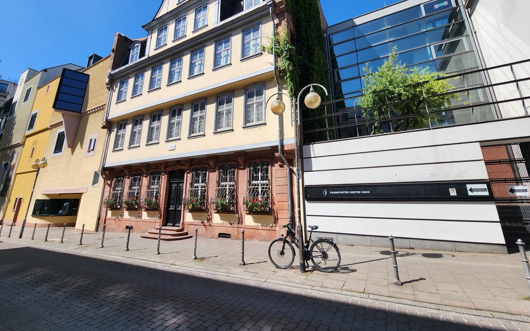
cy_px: 136
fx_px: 202
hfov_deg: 105.3
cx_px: 266
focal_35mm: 14
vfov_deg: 77.9
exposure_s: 1/1686
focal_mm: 2.2
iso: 50
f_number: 2.2
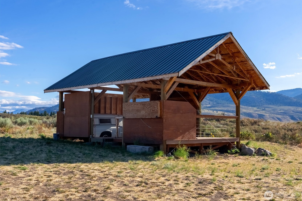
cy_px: 99
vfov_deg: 30.1
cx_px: 154
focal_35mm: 45
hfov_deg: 43.9
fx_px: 374
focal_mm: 43.6
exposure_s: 1/8000
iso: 100
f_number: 10
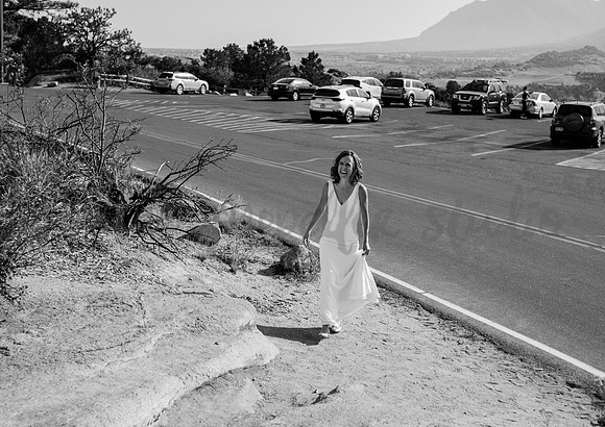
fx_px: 926
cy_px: 222
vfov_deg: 26.0
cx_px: 272
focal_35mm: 54
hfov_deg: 36.1
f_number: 4
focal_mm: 50
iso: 100
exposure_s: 1/640
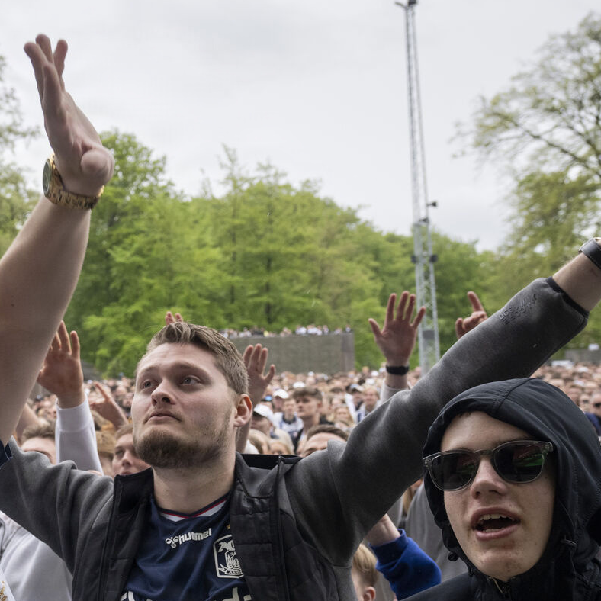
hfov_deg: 27.9
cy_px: 355
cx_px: 11
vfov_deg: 29.5
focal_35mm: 58
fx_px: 1139
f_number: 5
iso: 1000
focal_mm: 28
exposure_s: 1/1000
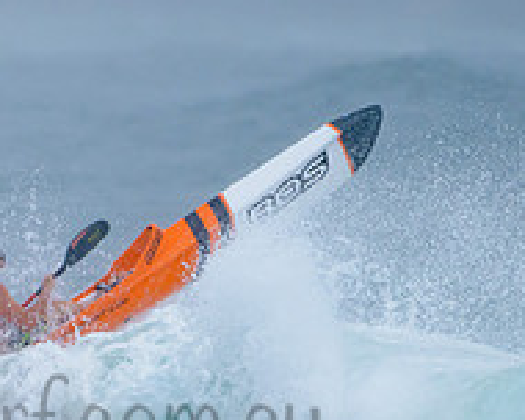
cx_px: 66
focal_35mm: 1757
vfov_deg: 0.9
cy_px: 352
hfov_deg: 1.1
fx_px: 27300
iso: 900
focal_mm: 500
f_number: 5.6
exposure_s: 1/1250
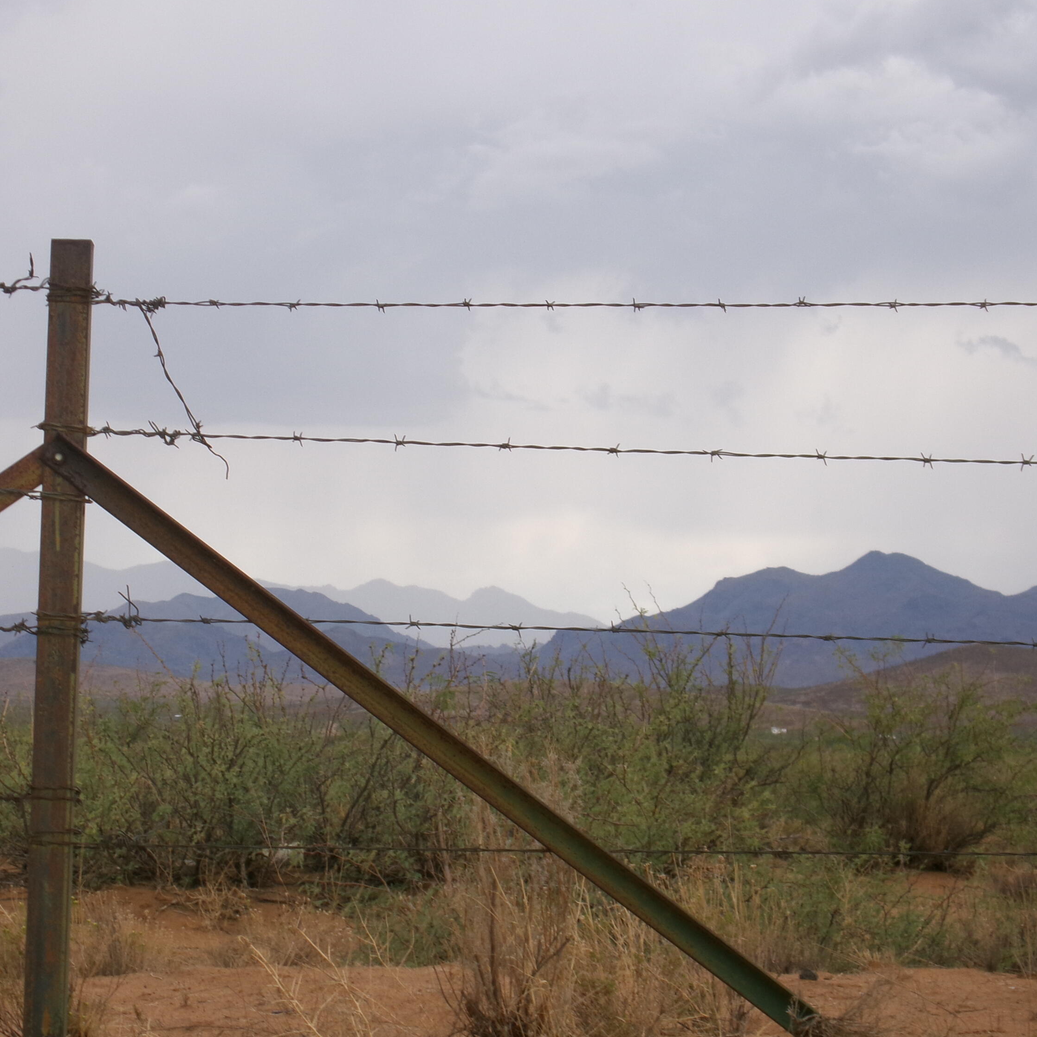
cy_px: 519
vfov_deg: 12.0
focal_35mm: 146
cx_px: 414
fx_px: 4948
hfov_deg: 12.0
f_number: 5.5
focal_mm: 20.2
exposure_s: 1/60
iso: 106
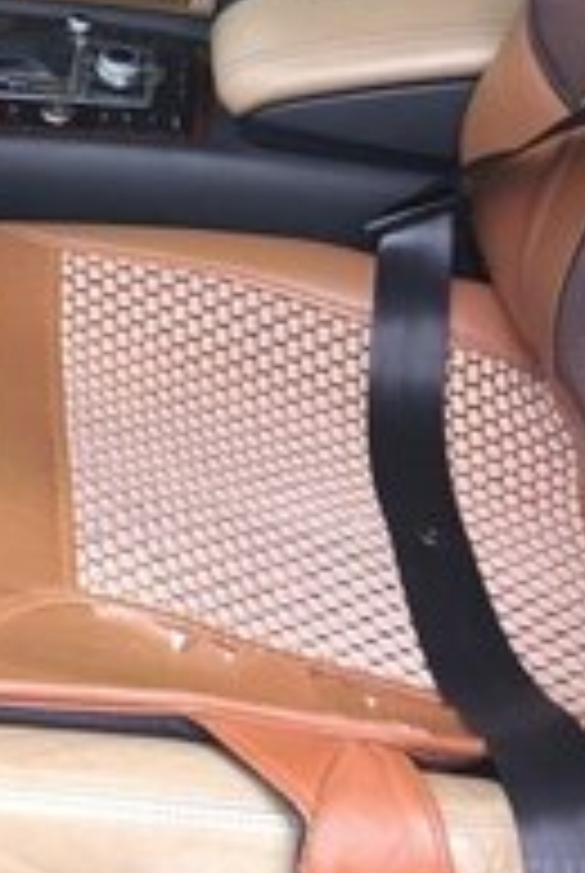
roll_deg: +2.8
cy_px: -176
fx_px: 1870
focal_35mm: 77
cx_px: -54
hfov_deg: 17.2
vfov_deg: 23.9
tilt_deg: -16.1
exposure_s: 1/100
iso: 40
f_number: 2.2
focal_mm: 4.15
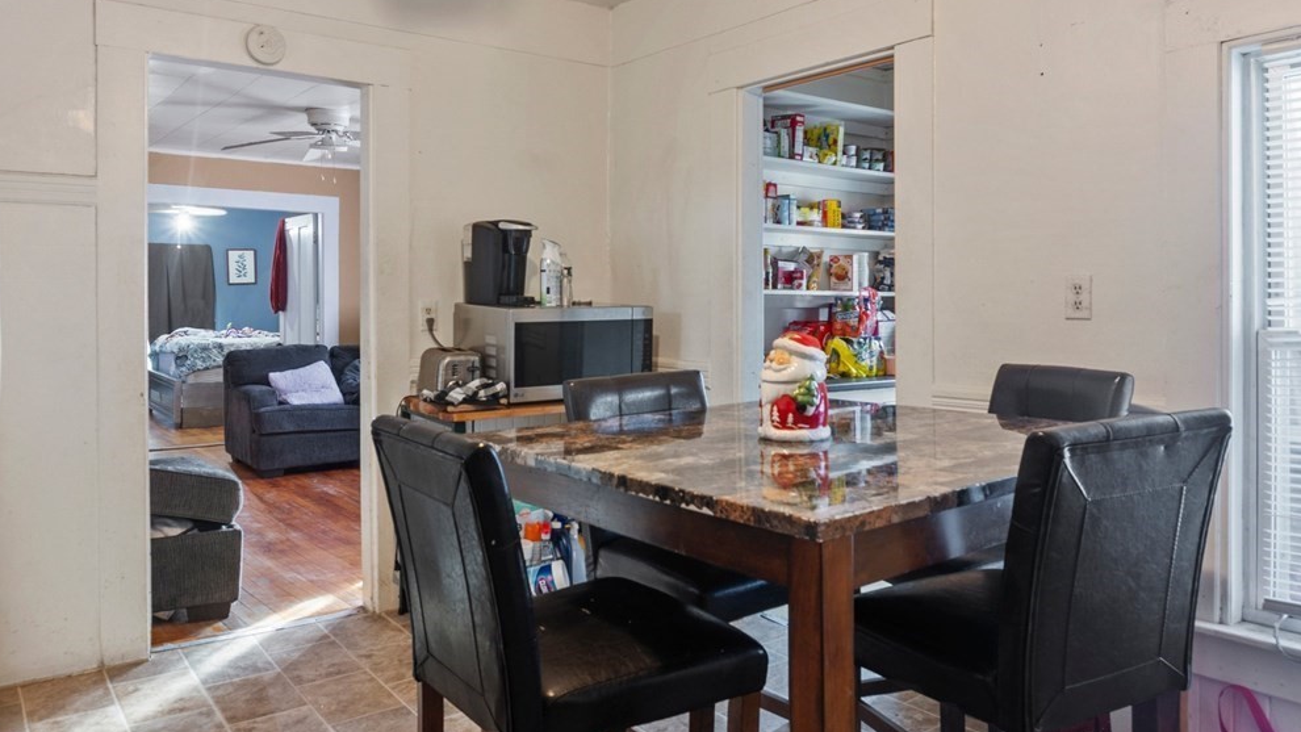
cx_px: 652
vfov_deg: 44.2
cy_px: 304
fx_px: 897
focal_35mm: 26
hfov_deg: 71.9
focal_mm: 16
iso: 160
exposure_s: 5
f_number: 9
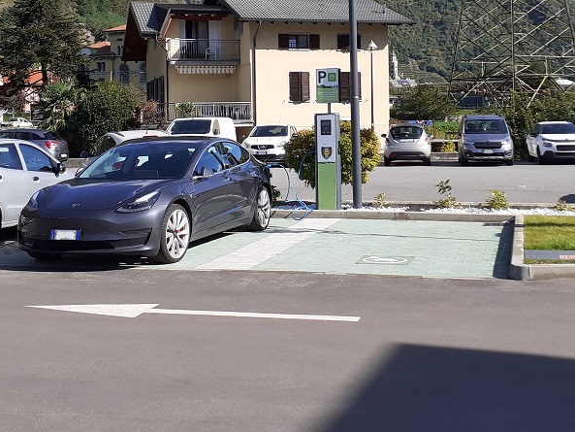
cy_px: 87
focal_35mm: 47
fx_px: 781
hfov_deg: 40.4
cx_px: 307
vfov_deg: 30.2
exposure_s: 1/1422
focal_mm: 3.6
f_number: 1.9
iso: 40
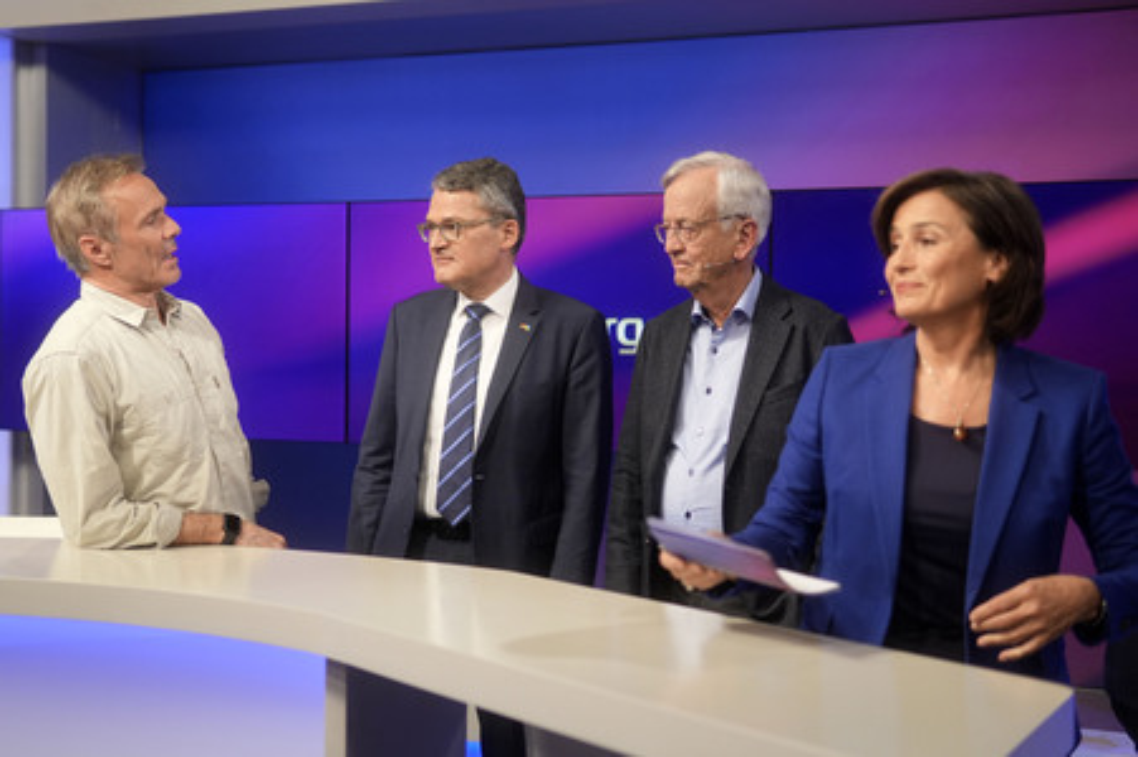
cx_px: 569
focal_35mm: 45
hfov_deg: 43.6
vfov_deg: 29.8
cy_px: 378
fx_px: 1421
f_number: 1.6
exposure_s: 1/320
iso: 640
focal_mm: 30
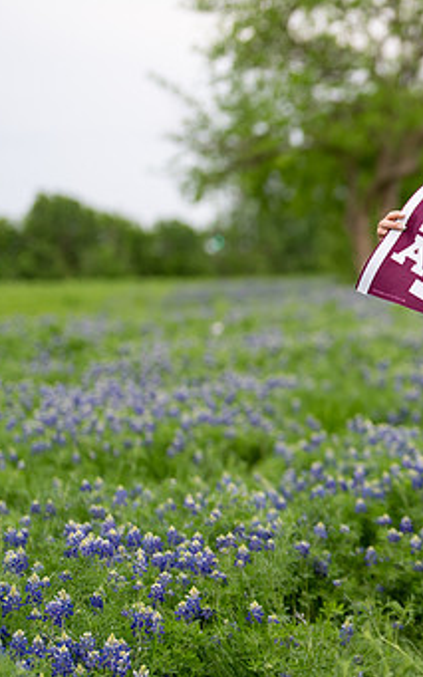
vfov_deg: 21.9
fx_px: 1753
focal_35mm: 95
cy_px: 348
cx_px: 571
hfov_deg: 13.2
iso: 250
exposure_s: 1/800
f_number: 1.2
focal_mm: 50
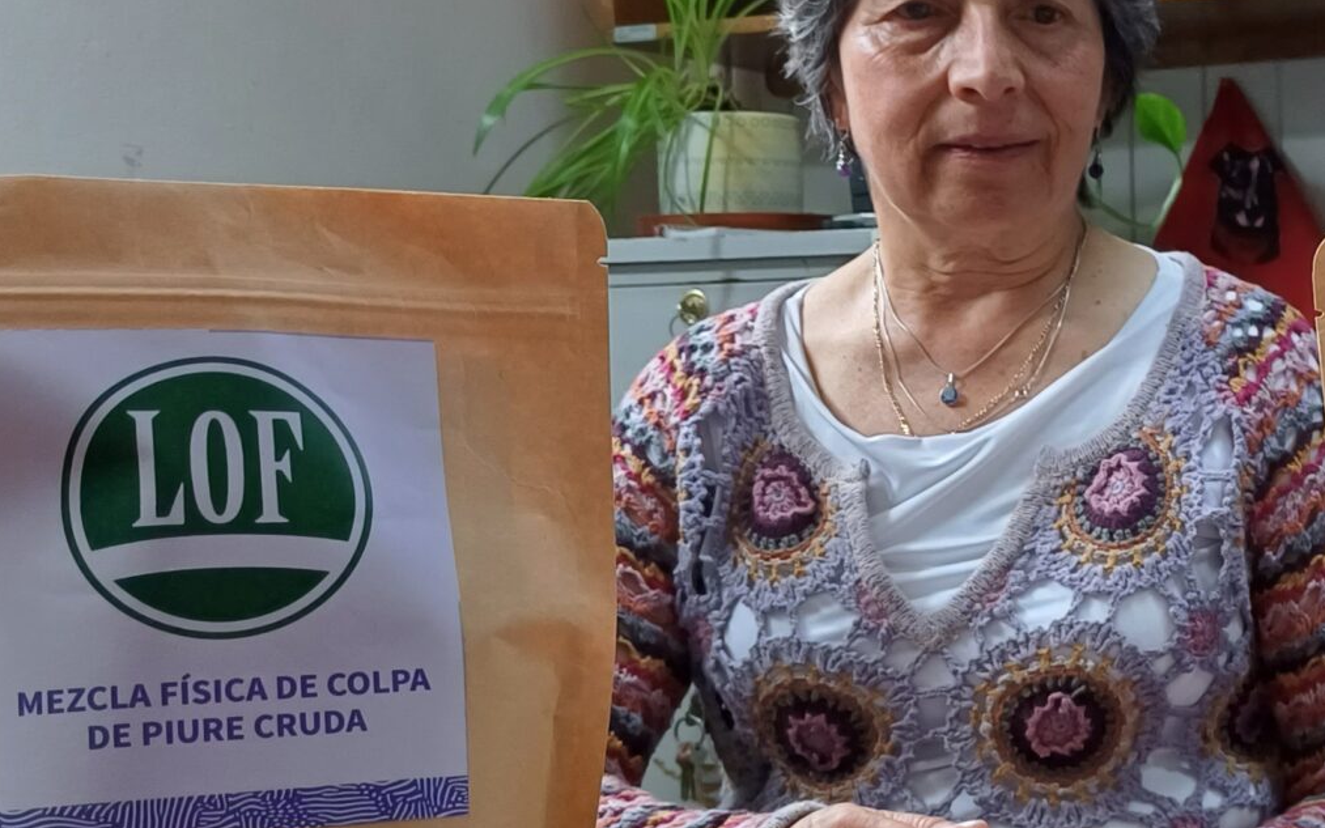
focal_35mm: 67
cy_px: 539
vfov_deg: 19.4
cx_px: 1207
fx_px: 2419
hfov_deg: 29.3
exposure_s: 1/50
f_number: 1.8
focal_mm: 4.65
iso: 125
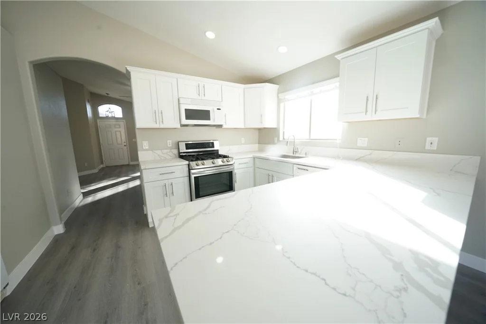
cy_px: 162
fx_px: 162
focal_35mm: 12
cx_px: 243
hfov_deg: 112.6
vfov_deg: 90.0
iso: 1250
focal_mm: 12
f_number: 8
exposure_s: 1/125
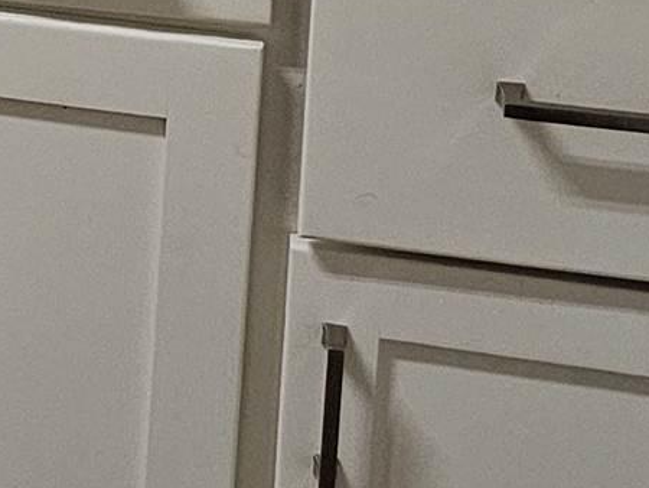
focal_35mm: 157
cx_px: -914
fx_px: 2945
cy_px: -479
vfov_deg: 8.9
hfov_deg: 10.7
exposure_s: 1/120
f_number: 1.7
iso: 500
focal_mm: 6.3
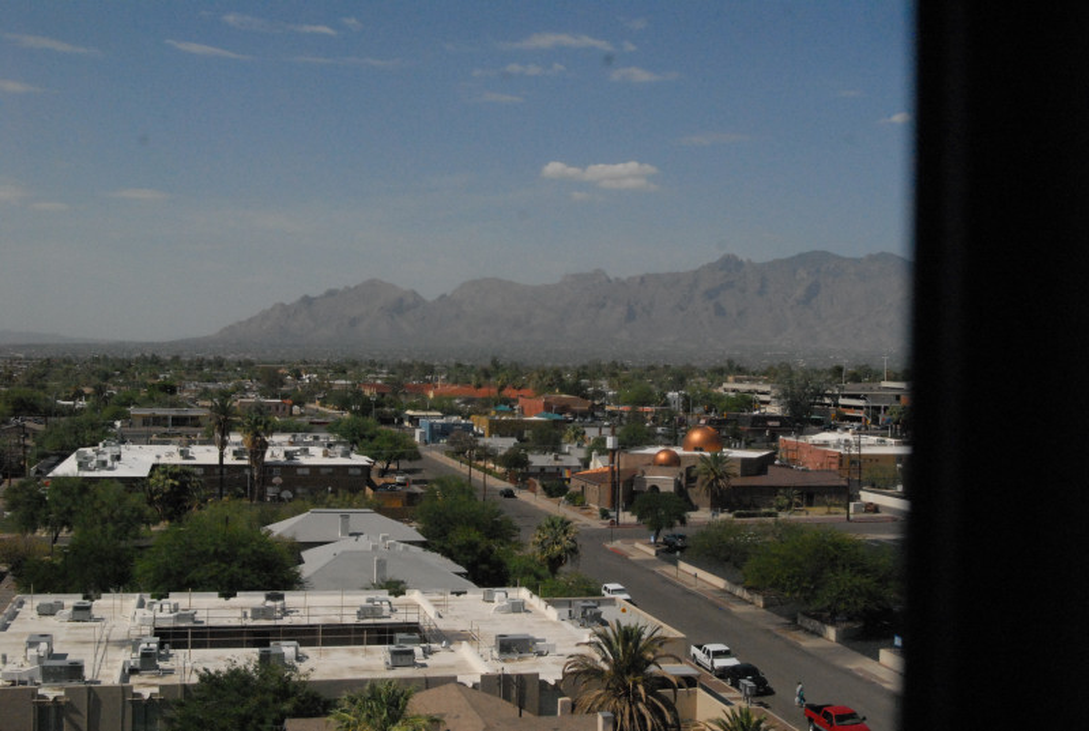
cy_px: 366
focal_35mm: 42
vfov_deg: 32.0
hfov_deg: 46.3
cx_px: 544
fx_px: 1273
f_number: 14
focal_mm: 28
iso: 1600
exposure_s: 1/5000
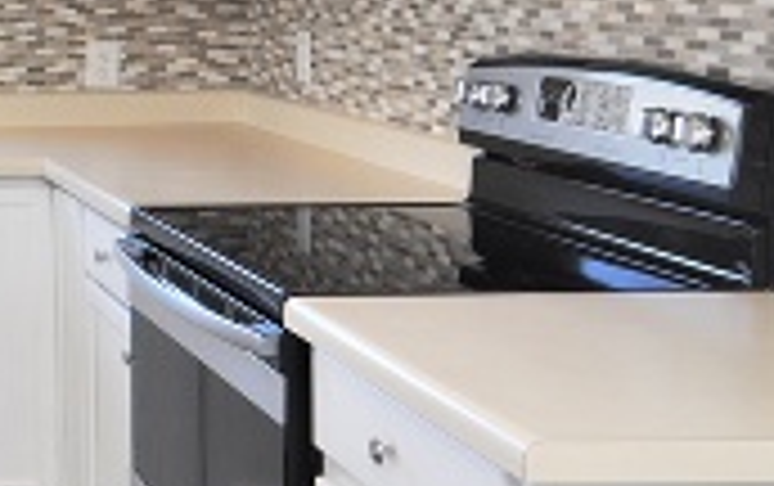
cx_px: -392
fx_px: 1436
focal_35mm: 68
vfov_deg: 19.1
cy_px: 137
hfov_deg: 23.8
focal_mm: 12
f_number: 5
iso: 200
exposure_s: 1/100
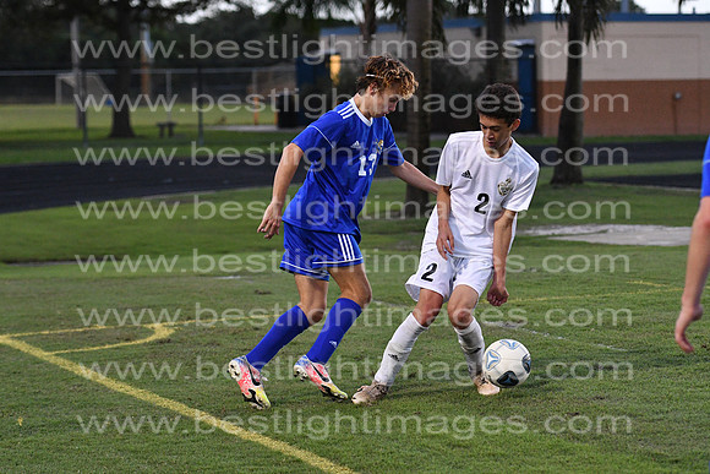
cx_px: 355
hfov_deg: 16.1
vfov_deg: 10.8
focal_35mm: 128
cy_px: 237
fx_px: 2515
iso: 3200
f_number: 3.2
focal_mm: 85
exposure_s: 1/800
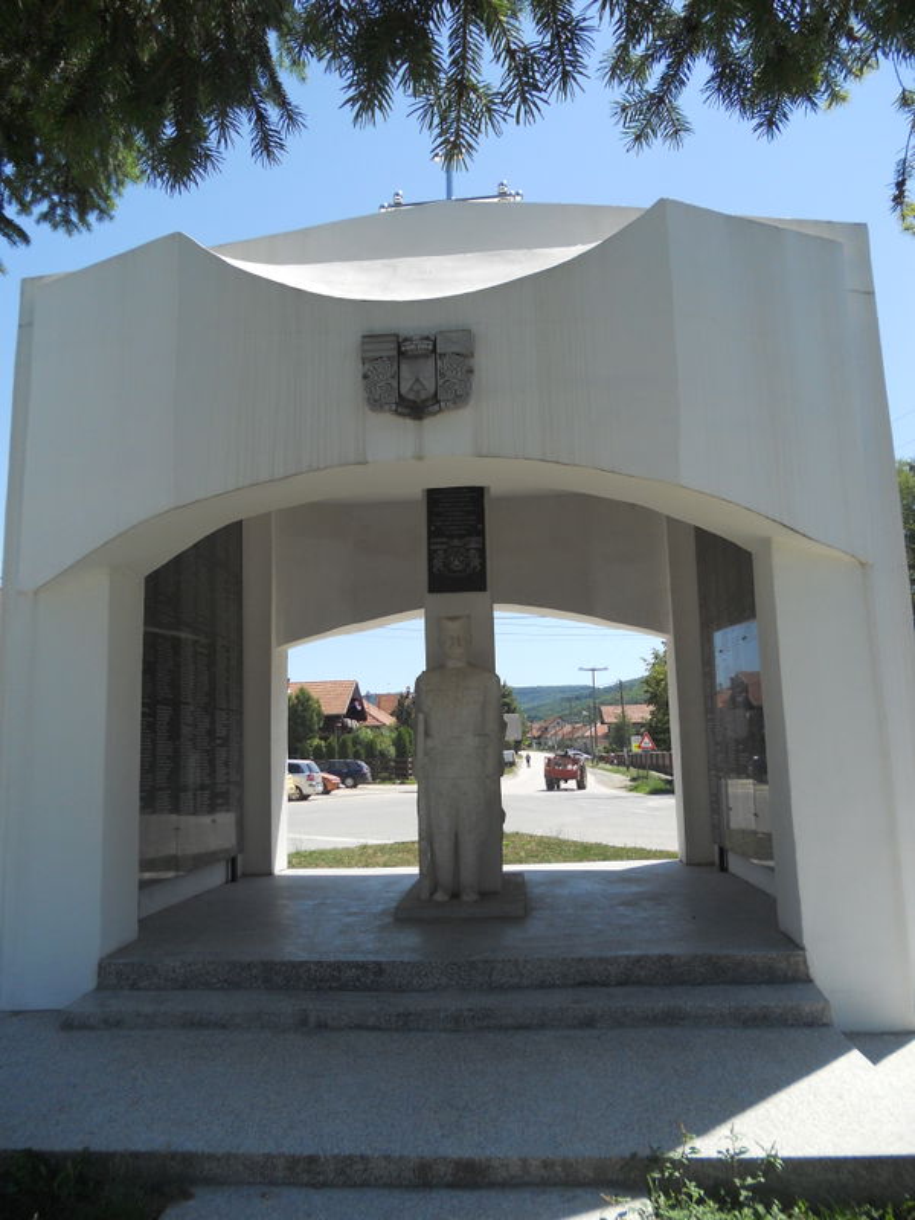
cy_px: 610
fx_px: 952
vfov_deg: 65.3
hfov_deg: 51.4
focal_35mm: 27
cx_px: 458
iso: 80
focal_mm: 4.9
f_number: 3.2
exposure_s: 1/800
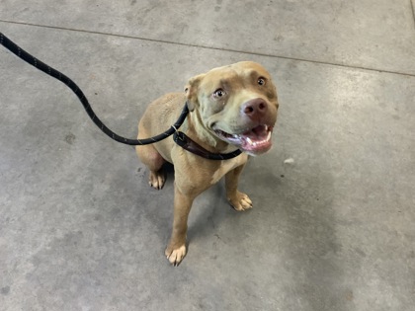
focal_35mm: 29
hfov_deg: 61.7
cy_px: 156
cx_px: 208
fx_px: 348
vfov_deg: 48.2
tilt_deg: -54.8
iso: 200
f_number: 1.8
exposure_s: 1/60
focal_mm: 3
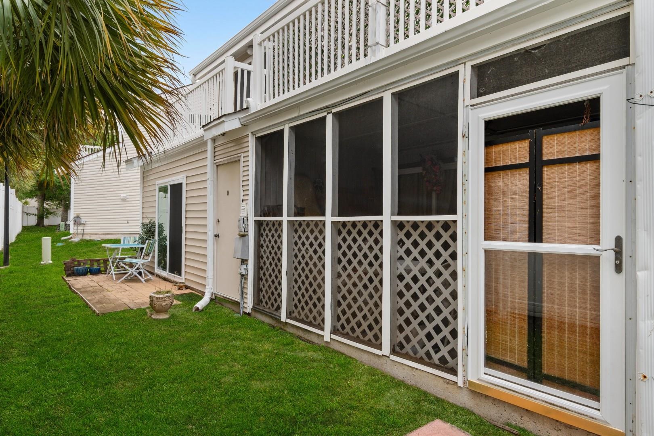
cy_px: 218
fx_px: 345
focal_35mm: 19
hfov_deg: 86.9
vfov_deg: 64.6
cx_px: 327
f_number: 6.3
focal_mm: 13
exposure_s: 1/160
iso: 100
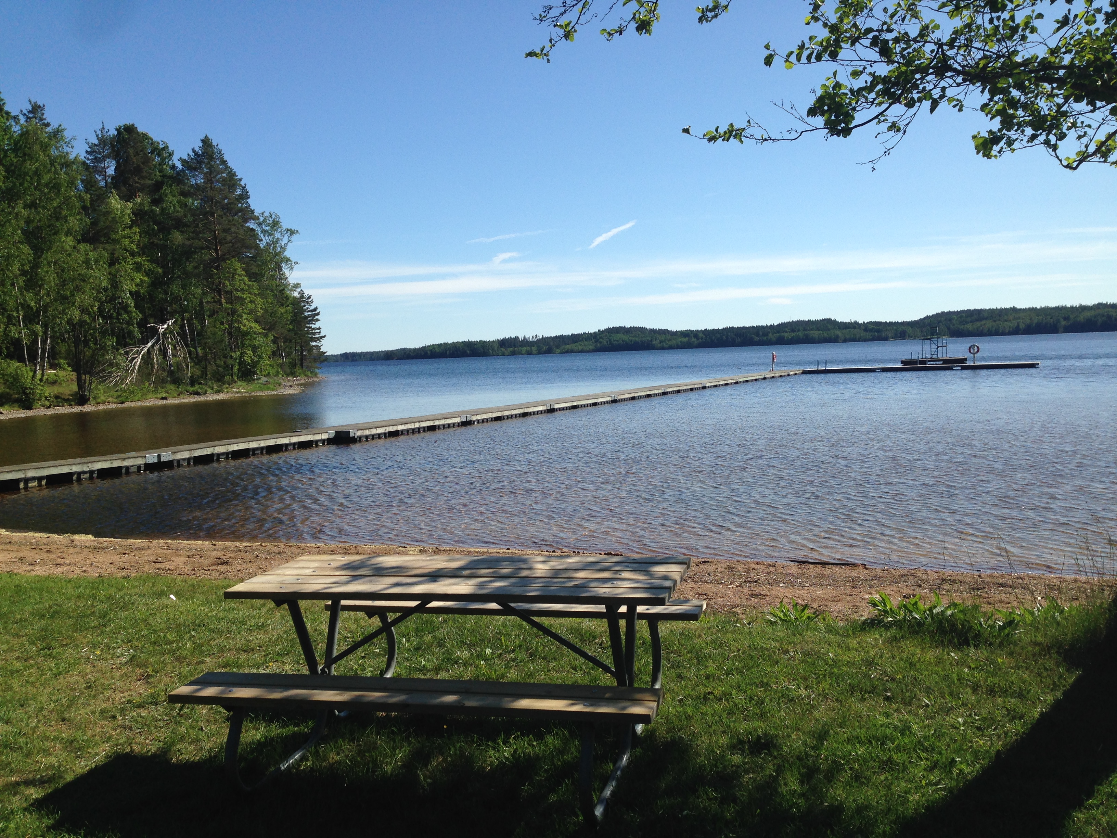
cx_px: 558
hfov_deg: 55.4
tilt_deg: -2.8
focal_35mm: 33
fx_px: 1065
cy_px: 419
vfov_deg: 42.9
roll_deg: +2.1
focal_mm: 4.12
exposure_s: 1/2008
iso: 50
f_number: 2.4
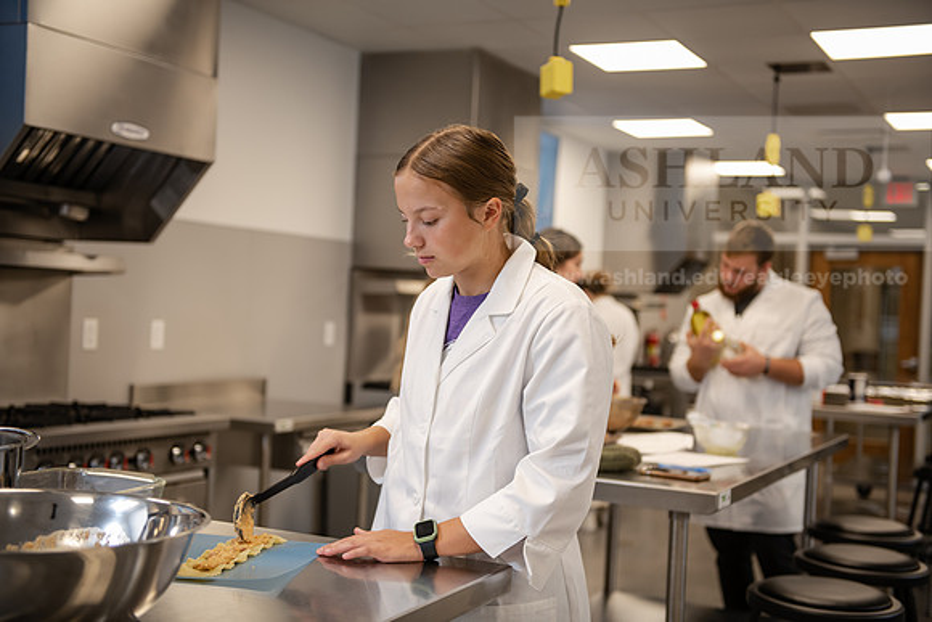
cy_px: 311
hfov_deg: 41.1
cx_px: 466
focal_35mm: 48
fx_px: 1243
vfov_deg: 28.1
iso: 500
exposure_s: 1/200
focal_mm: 48
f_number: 2.8
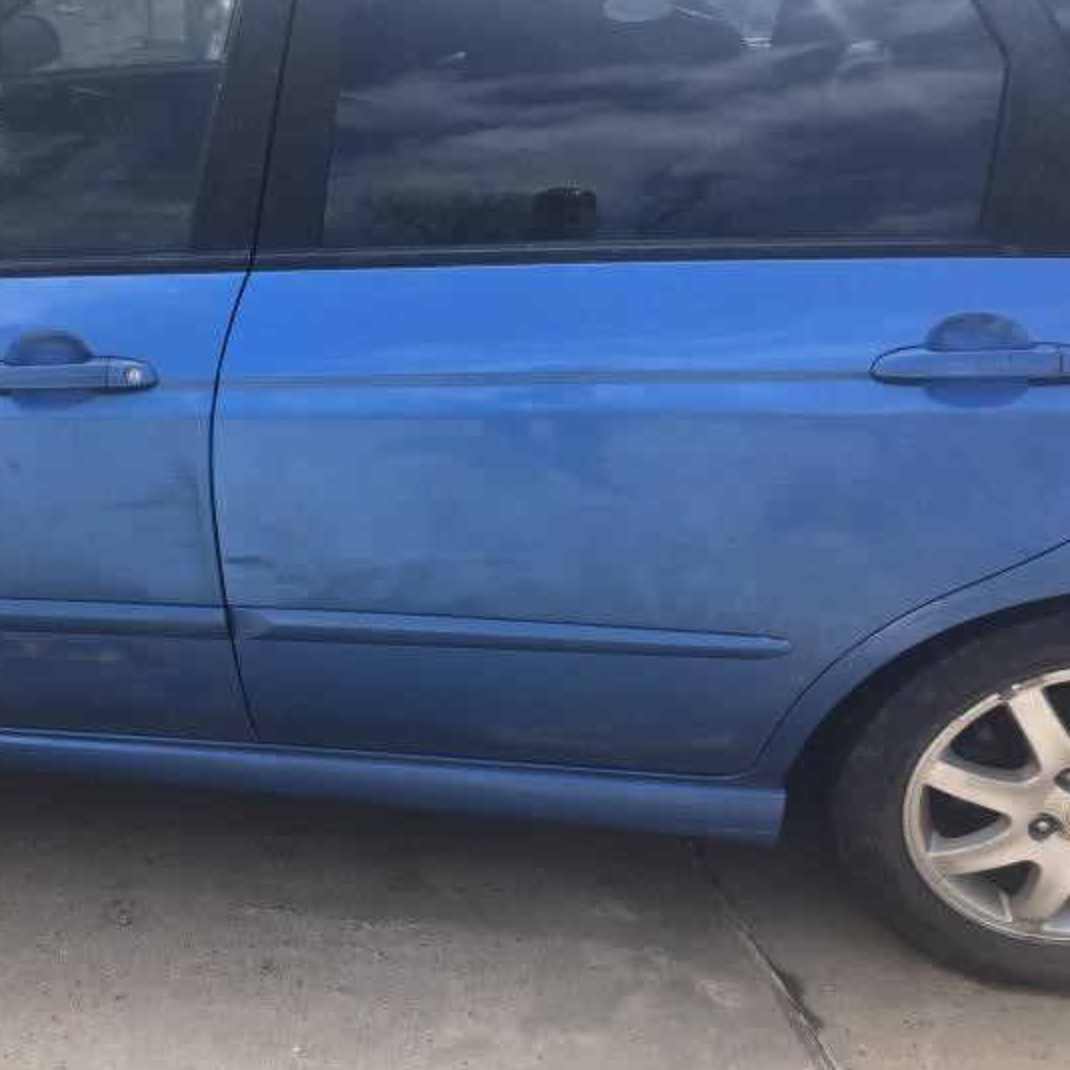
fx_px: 1294
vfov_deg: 44.9
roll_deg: +2.6
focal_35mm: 37
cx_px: 308
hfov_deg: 43.9
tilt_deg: -24.5
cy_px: 476
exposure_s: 1/600
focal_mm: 3.99
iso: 20
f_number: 1.8
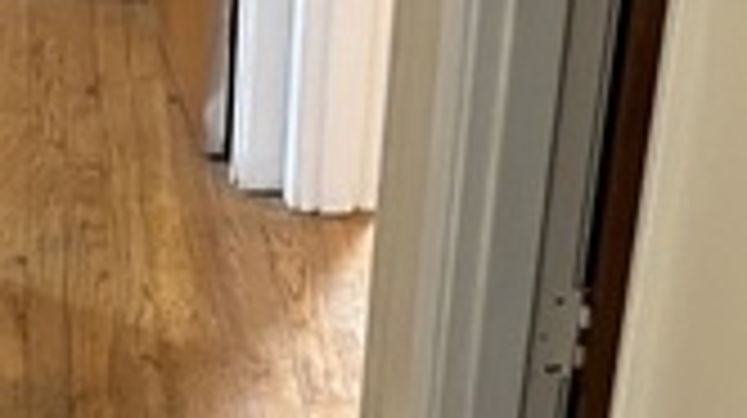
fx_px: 2256
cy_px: 744
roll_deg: +4.4
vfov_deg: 10.0
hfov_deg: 17.9
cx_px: -130
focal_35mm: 114
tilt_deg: -33.3
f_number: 1.5
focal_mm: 5.7
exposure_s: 1/40
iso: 640
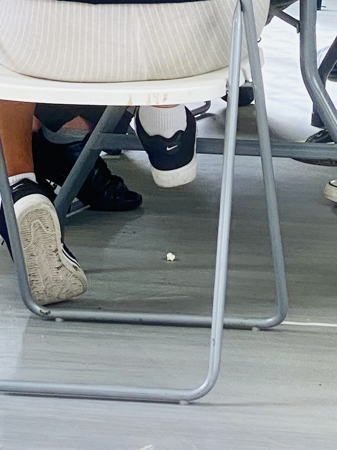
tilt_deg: -2.7
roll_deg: +0.3
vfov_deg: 9.0
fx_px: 2765
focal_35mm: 213
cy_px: -247
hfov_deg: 6.9
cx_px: 358
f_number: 2
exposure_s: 1/122
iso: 32
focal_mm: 6
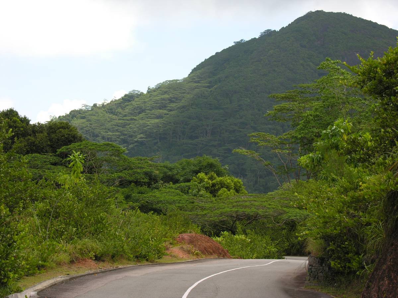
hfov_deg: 25.0
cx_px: 199
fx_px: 897
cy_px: 149
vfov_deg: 18.9
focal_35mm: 78
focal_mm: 19.8
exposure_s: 1/169
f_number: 6.1
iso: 50
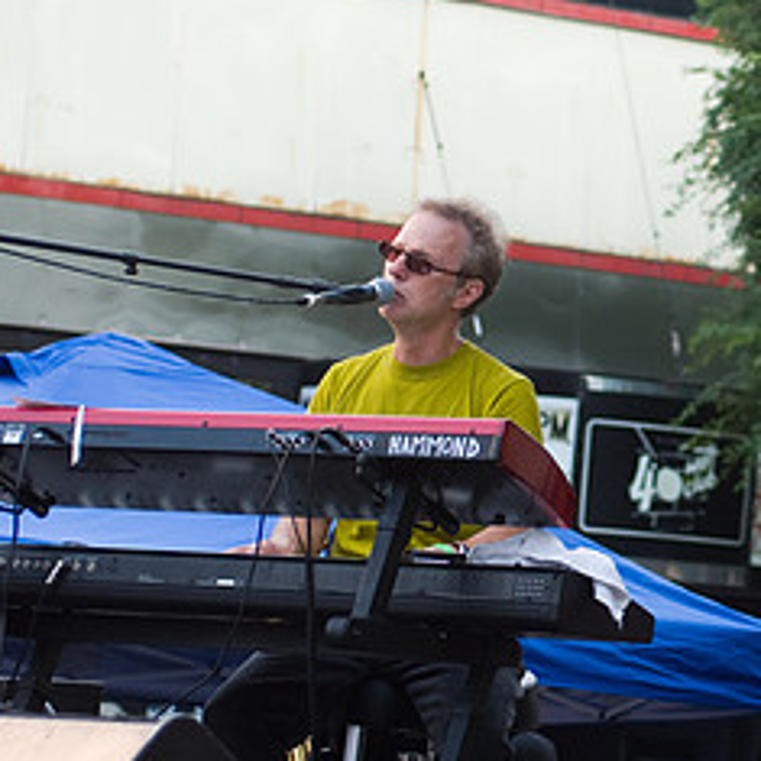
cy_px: 300
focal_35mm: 151
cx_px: 897
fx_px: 3756
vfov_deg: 11.6
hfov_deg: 11.4
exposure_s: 1/200
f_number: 3.2
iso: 200
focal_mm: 48
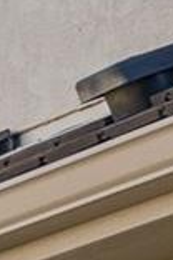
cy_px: 603
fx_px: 2652
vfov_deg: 5.4
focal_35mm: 368
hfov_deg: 3.5
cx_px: 822
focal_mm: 24.5
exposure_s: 1/80
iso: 160
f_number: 8
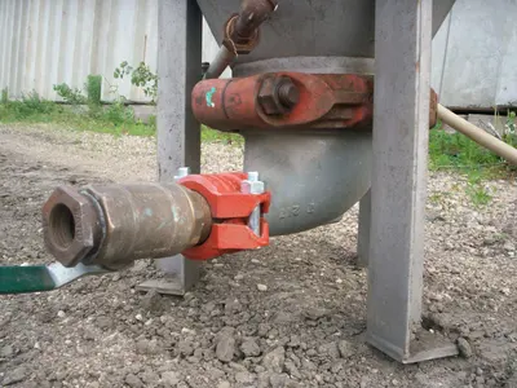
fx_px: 538
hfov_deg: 51.4
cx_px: 258
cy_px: 194
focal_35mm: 36
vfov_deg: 39.7
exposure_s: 1/150
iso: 100
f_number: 4.5
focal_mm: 5.9
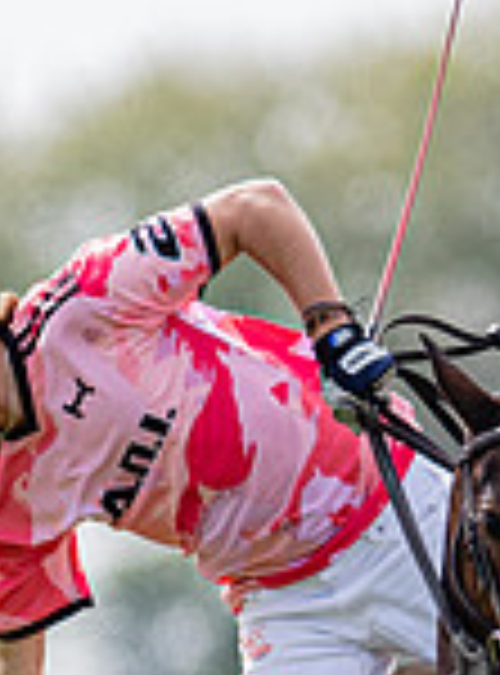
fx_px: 41086
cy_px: 899
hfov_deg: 0.7
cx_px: 348
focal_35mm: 2115
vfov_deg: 0.9
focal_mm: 300
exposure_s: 1/2500
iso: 320
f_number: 2.8
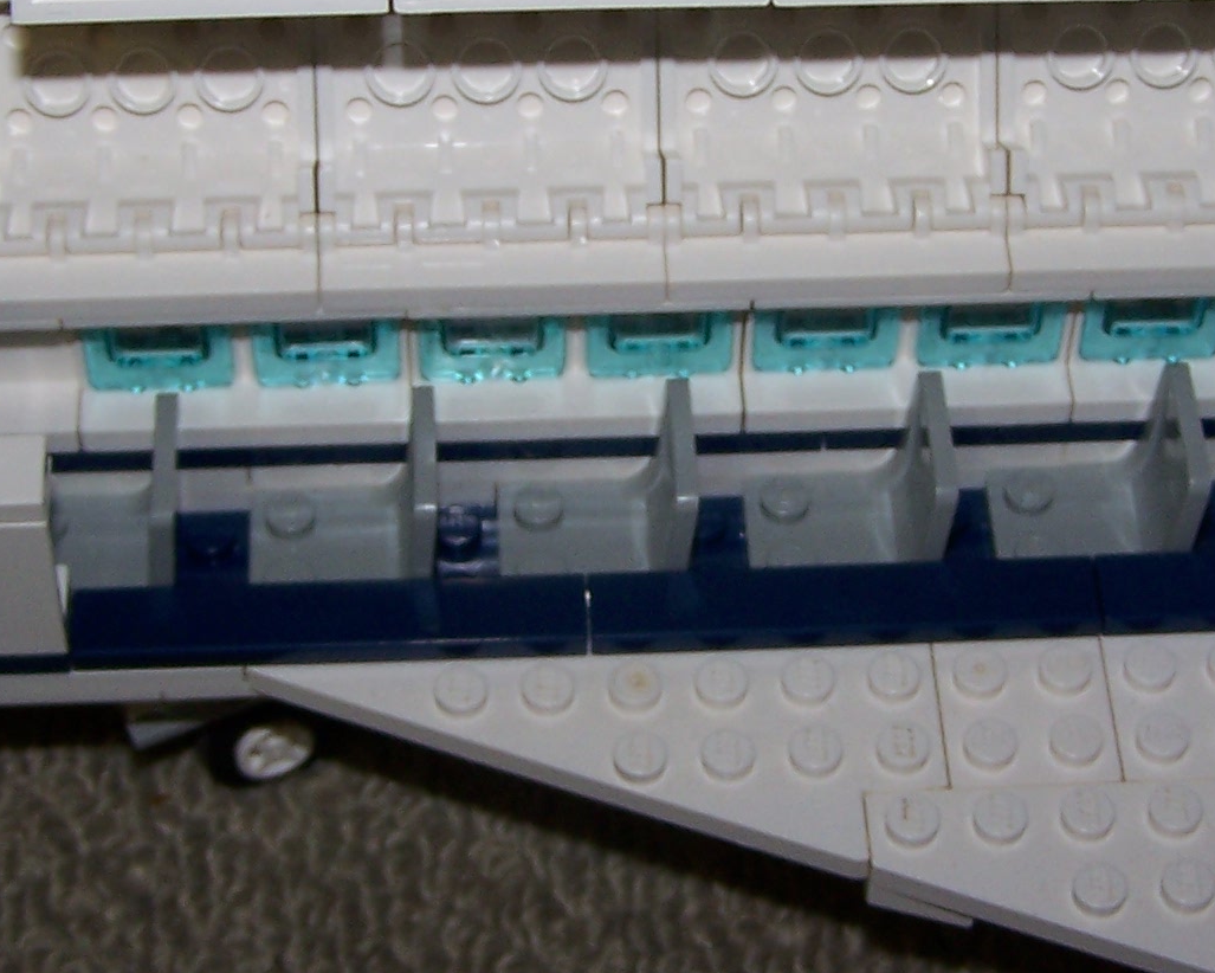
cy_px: 413
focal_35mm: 93
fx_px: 3345
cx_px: 698
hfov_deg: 20.6
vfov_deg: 16.5
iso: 80
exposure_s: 1/60
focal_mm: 6.3
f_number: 2.8
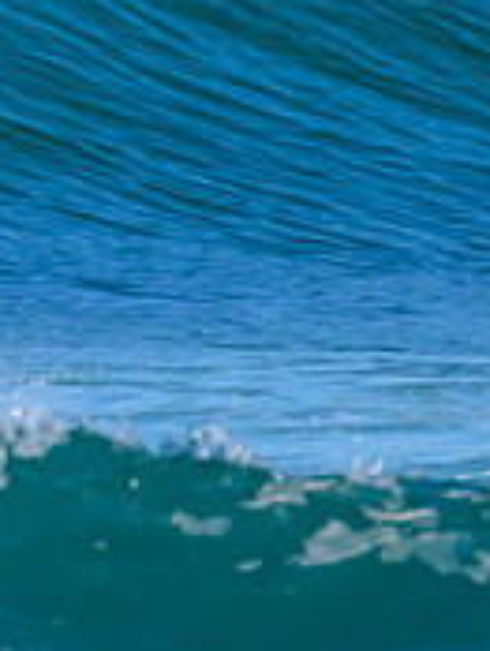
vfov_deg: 0.8
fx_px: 49667
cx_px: -479
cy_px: 2
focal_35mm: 2638
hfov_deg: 0.6
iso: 2000
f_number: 11
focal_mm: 800
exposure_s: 1/2000
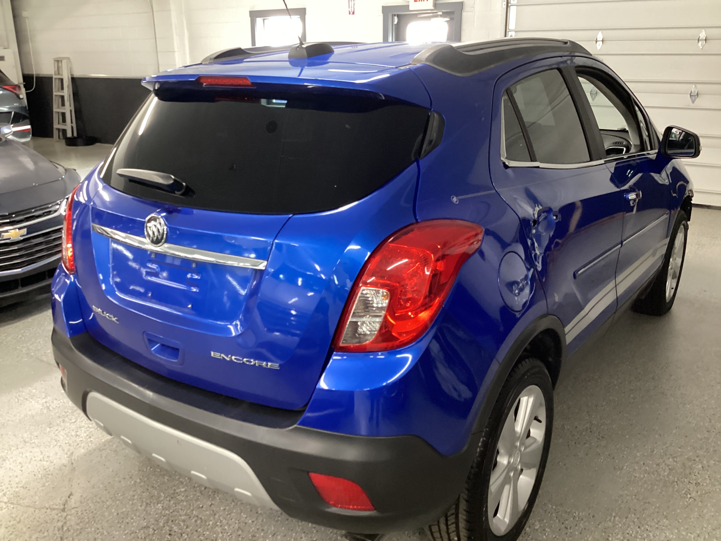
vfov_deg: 45.4
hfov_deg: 58.4
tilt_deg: -18.8
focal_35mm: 31
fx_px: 646
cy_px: 270
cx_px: 360
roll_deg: +0.1
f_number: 2.4
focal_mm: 3.3
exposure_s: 1/30
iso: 400
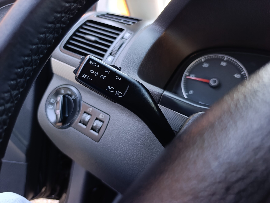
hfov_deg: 73.8
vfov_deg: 59.0
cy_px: 102
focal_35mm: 23
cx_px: 135
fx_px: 180
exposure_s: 1/100
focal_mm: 6.14
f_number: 1.6
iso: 1000
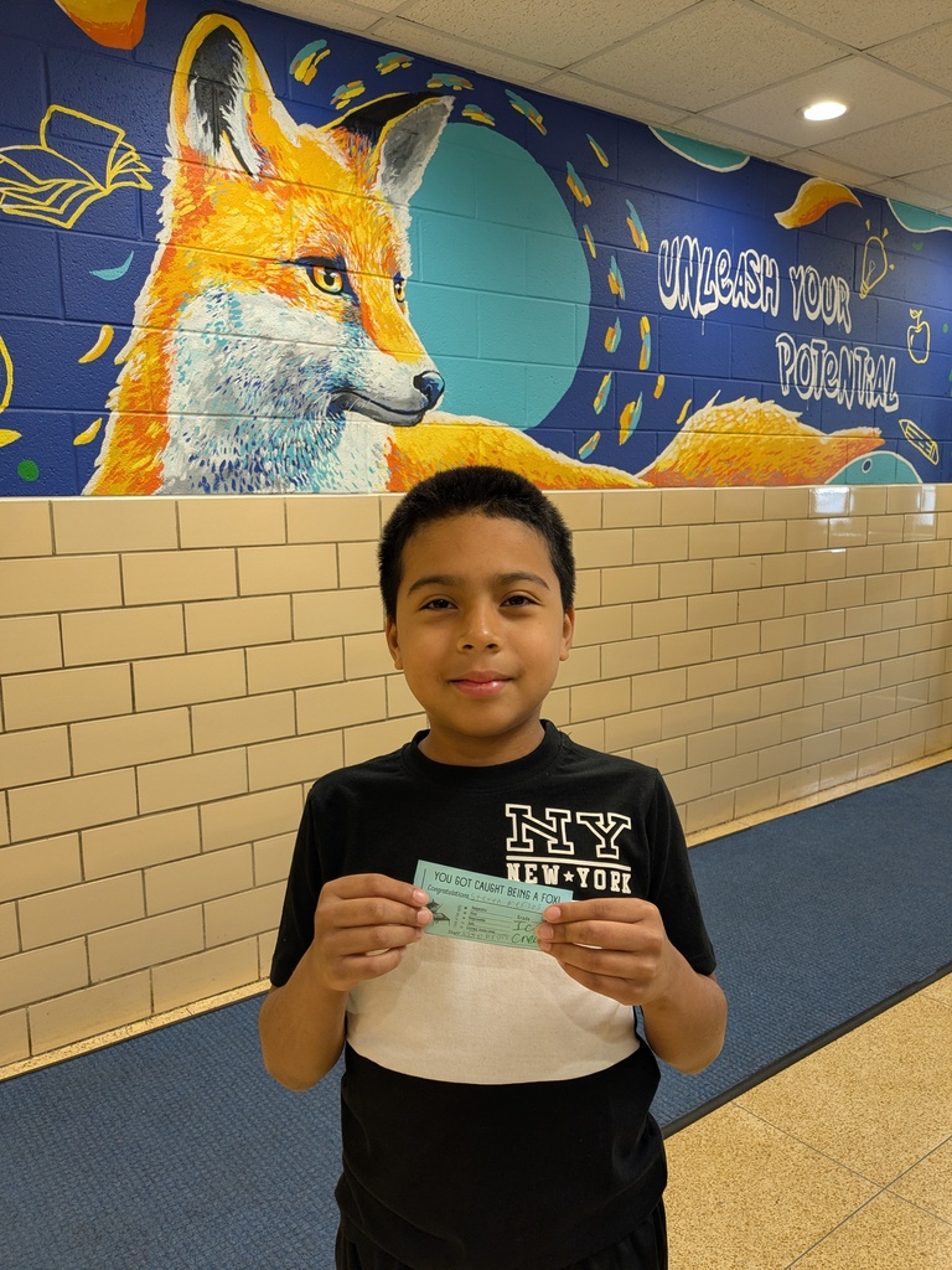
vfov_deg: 65.3
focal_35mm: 27
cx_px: 476
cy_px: 635
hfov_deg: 51.4
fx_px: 990
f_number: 1.73
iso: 72
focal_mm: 4.38
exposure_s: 1/40
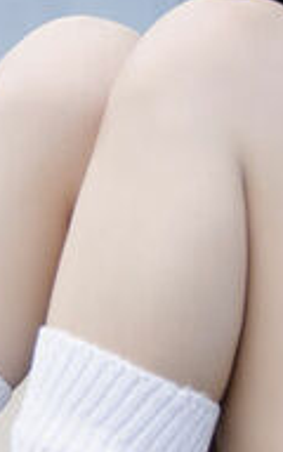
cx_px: 149
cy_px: 186
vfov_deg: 10.7
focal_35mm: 195
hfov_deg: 6.7
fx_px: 2406
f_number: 1.4
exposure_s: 1/6400
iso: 100
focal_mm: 35
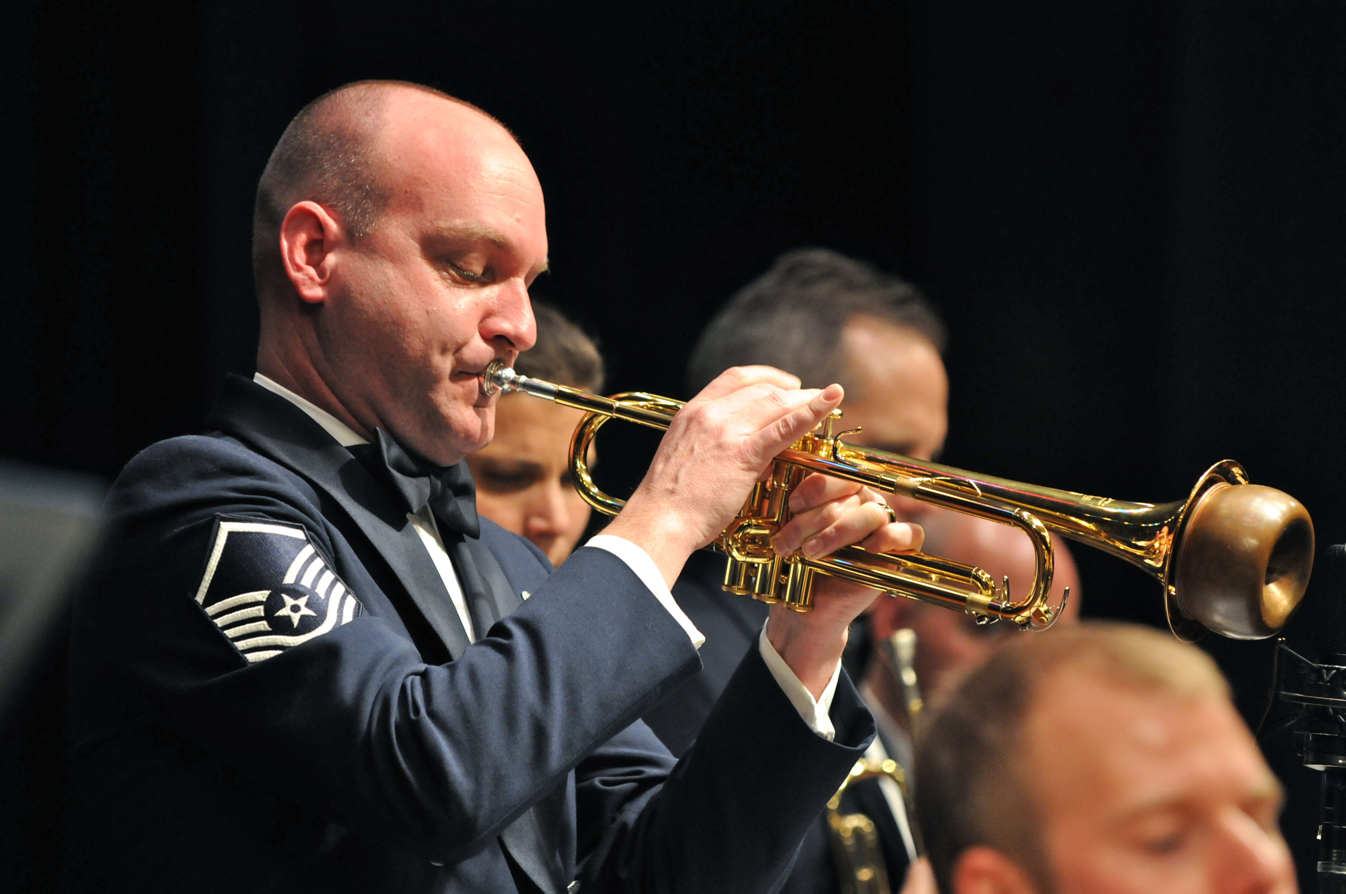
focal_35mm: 300
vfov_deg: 4.6
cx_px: 673
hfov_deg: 6.9
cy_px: 447
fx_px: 11203
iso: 1250
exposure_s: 1/100
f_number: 4
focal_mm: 200
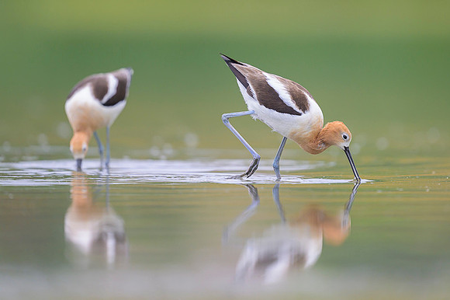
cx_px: 258
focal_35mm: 517
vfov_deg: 2.7
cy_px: 106
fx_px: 6456
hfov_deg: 4.0
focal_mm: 400
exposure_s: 1/2500
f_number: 2.8
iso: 640
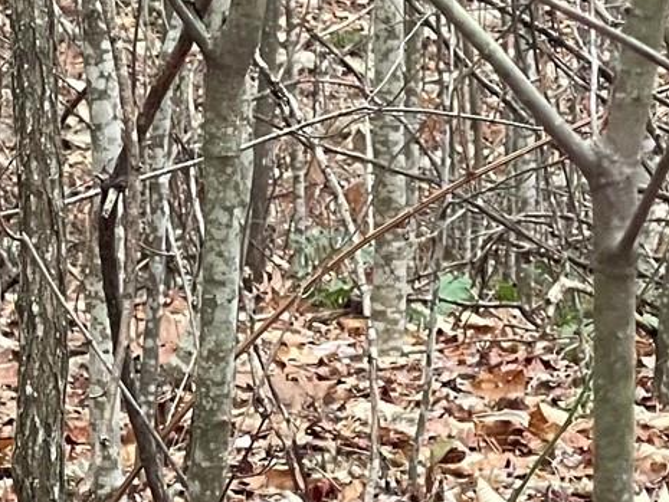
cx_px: 475
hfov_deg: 7.0
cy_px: -234
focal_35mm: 282
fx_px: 5451
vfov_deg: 5.2
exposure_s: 1/60
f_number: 2.2
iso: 320
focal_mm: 7.5
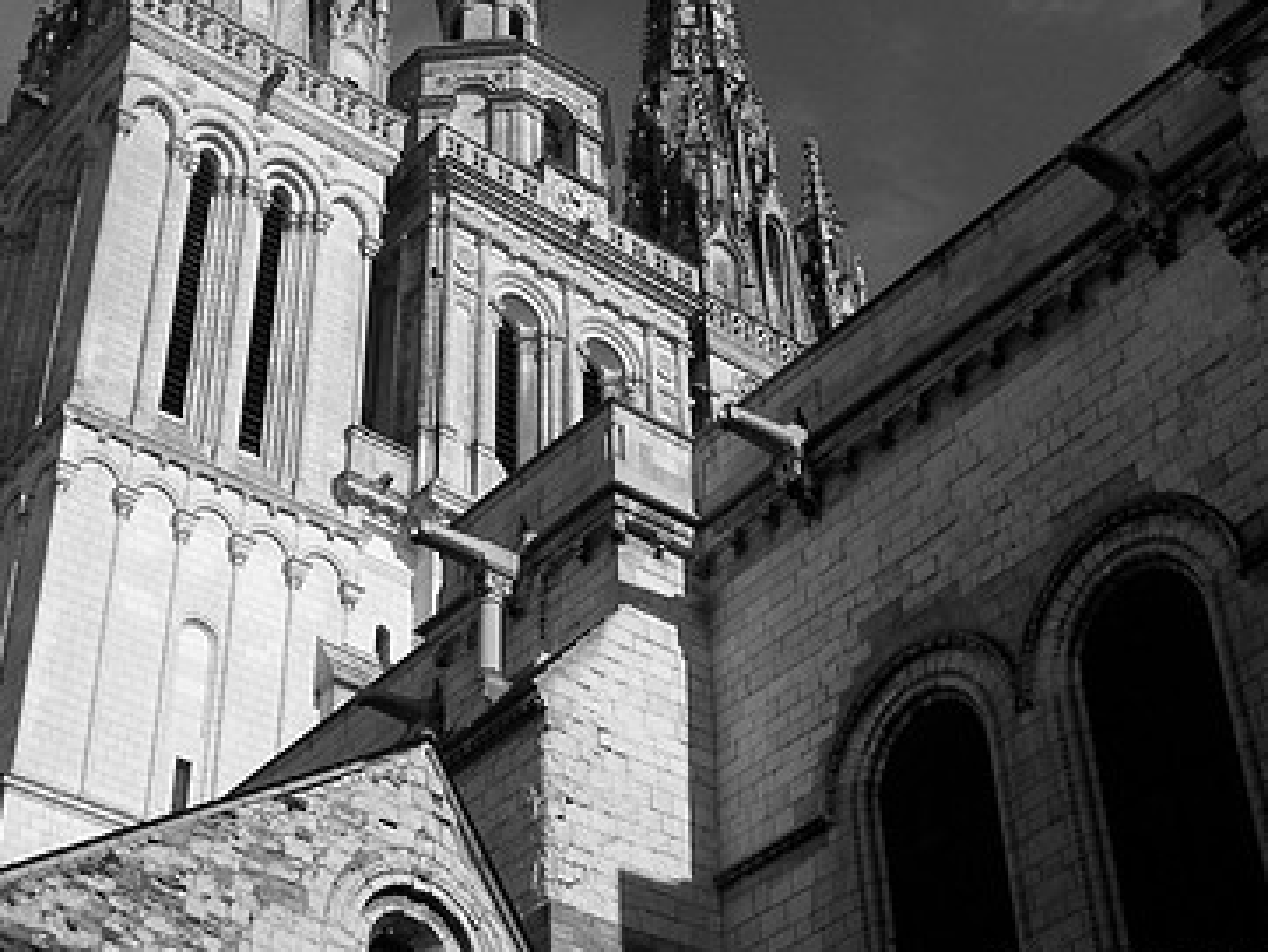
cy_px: 241
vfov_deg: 23.8
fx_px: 2235
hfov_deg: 31.6
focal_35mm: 61
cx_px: 738
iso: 50
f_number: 6.7
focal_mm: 6
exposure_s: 1/350
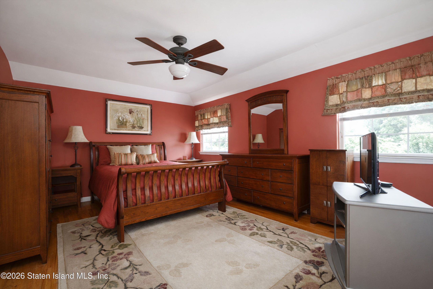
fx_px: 198
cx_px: 216
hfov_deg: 95.0
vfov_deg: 72.1
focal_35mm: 16
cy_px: 144
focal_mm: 16.5
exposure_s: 1/8
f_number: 4
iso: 64
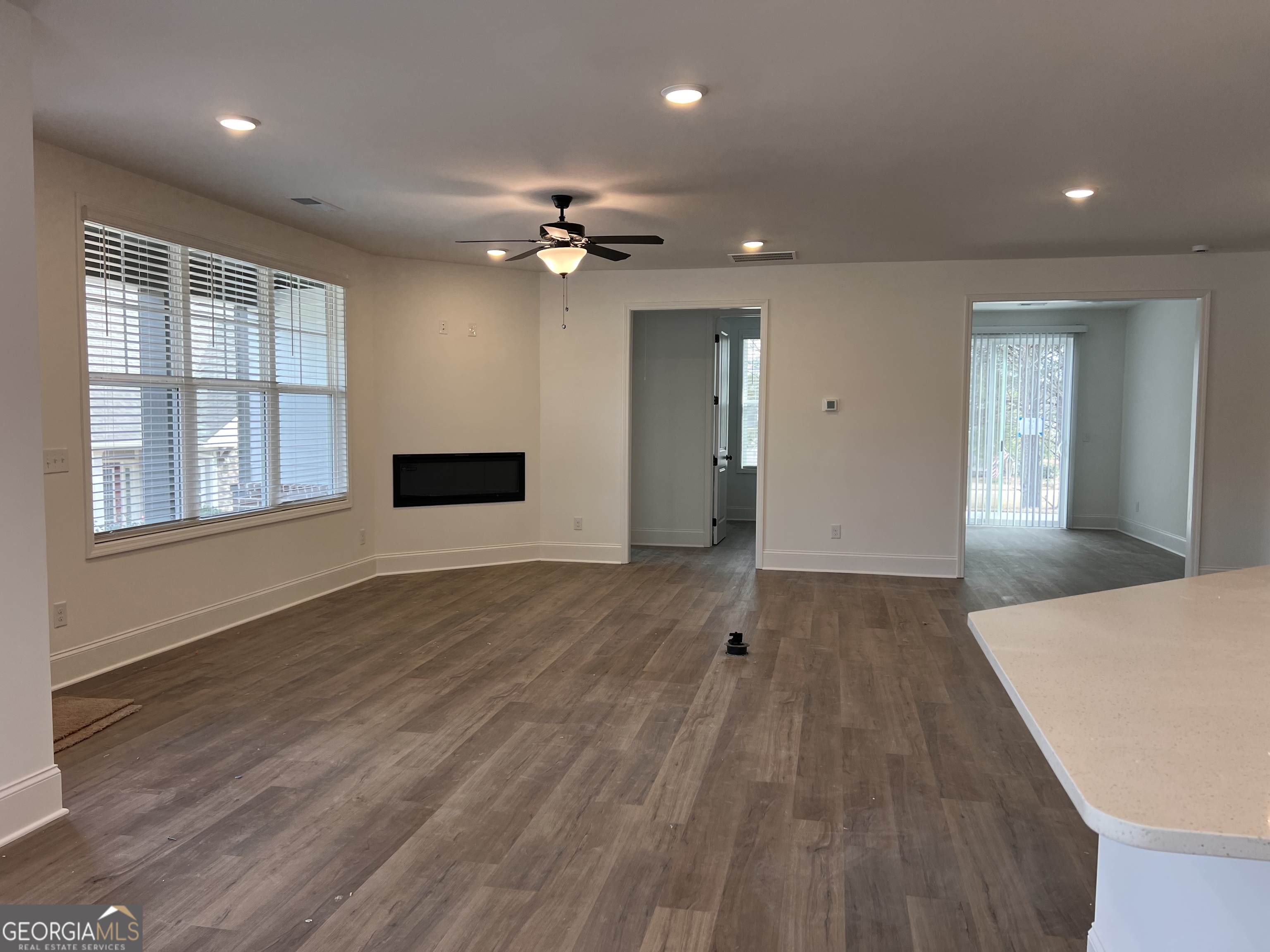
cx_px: 635
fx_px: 954
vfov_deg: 53.1
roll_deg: +0.1
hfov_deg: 67.3
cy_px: 476
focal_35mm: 26
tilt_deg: -4.4
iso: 64
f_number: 1.5
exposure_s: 1/120
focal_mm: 5.7
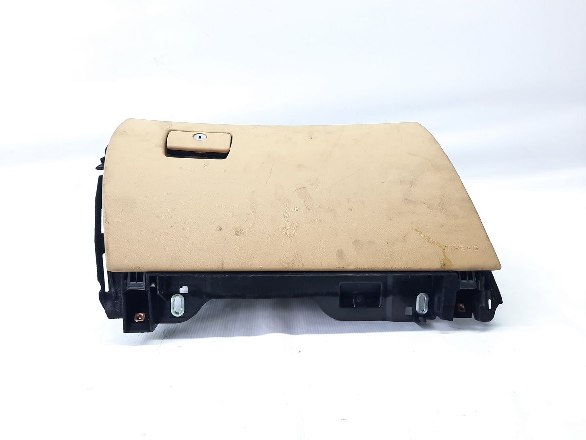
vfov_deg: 54.9
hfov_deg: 69.4
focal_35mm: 25
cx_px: 293
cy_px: 220
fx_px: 423
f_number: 2
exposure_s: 1/50
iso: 125
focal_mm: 4.6
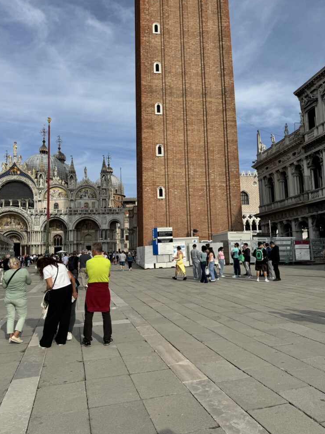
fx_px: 313
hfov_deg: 54.9
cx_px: 158
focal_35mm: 25
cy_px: 215
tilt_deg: +5.2
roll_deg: +0.8
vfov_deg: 69.4
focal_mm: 6.76
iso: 80
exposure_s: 1/5814
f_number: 1.78
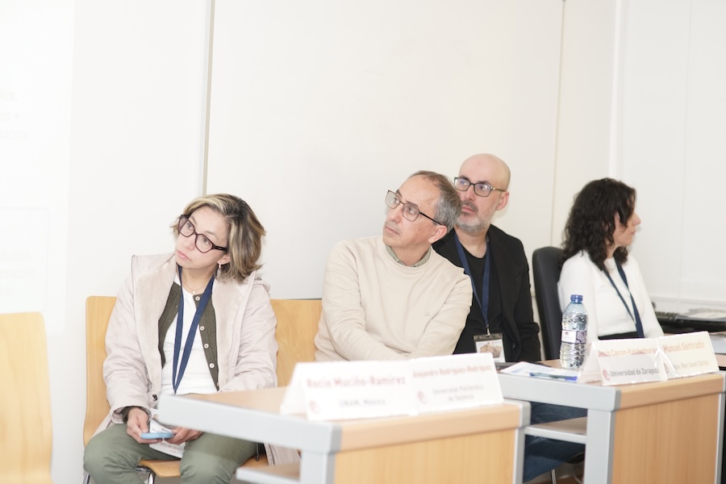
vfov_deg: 16.1
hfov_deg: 23.9
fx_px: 1714
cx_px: 363
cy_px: 242
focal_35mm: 85
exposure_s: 1/160
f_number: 3.2
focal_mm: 85
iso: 800
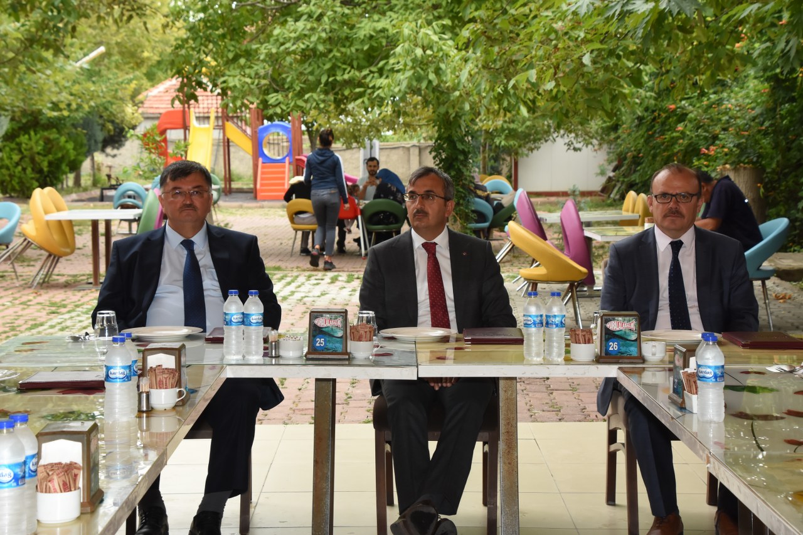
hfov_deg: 27.0
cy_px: 268
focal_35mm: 75
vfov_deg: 18.2
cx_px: 402
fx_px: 1673
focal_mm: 50
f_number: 7.1
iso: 800
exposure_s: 1/250
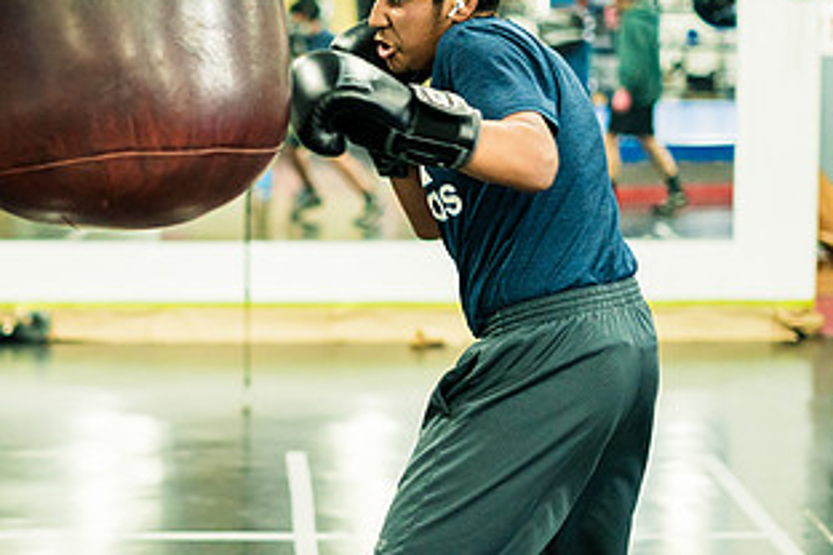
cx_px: 216
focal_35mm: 93
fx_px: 2152
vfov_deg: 14.7
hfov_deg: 21.7
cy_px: 265
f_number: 1.8
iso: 4000
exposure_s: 1/500
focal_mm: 50
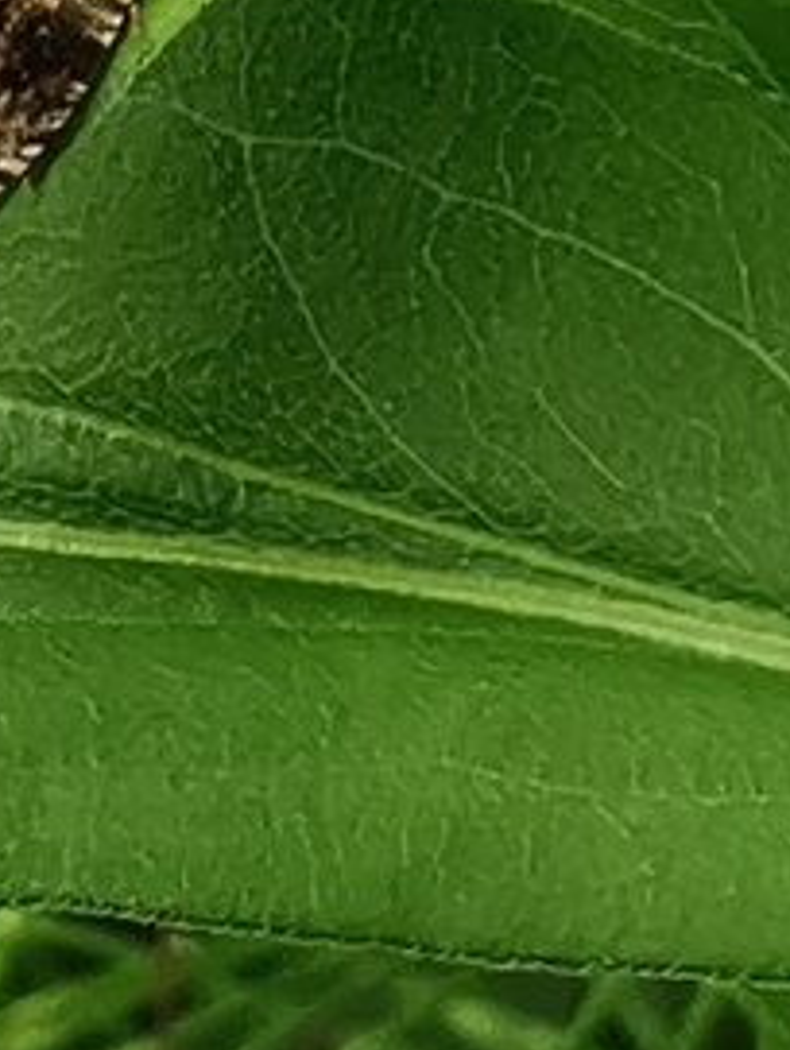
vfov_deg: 10.3
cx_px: 190
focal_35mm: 191
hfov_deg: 7.8
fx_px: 5798
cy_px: 198
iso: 50
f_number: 2.2
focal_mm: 2.26
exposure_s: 1/278
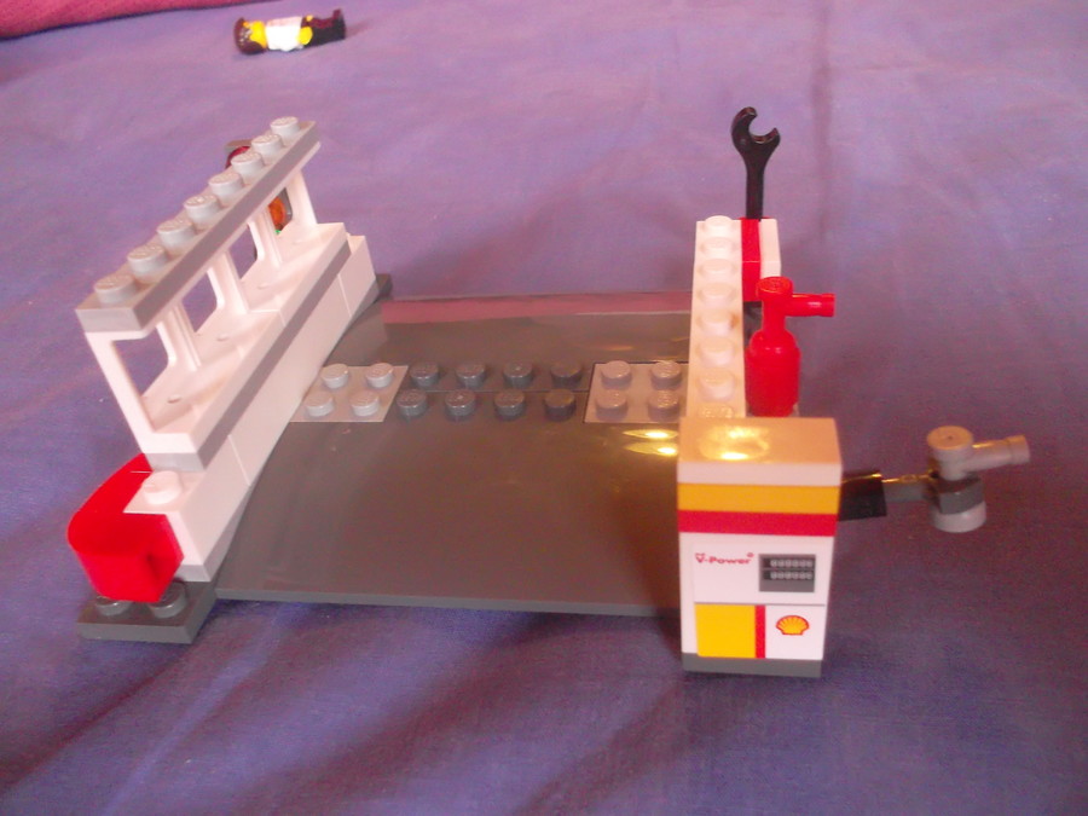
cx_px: 544
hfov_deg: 63.4
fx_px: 880
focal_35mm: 28
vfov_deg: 49.7
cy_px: 408
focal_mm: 4.1
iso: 400
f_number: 3.3
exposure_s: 1/20
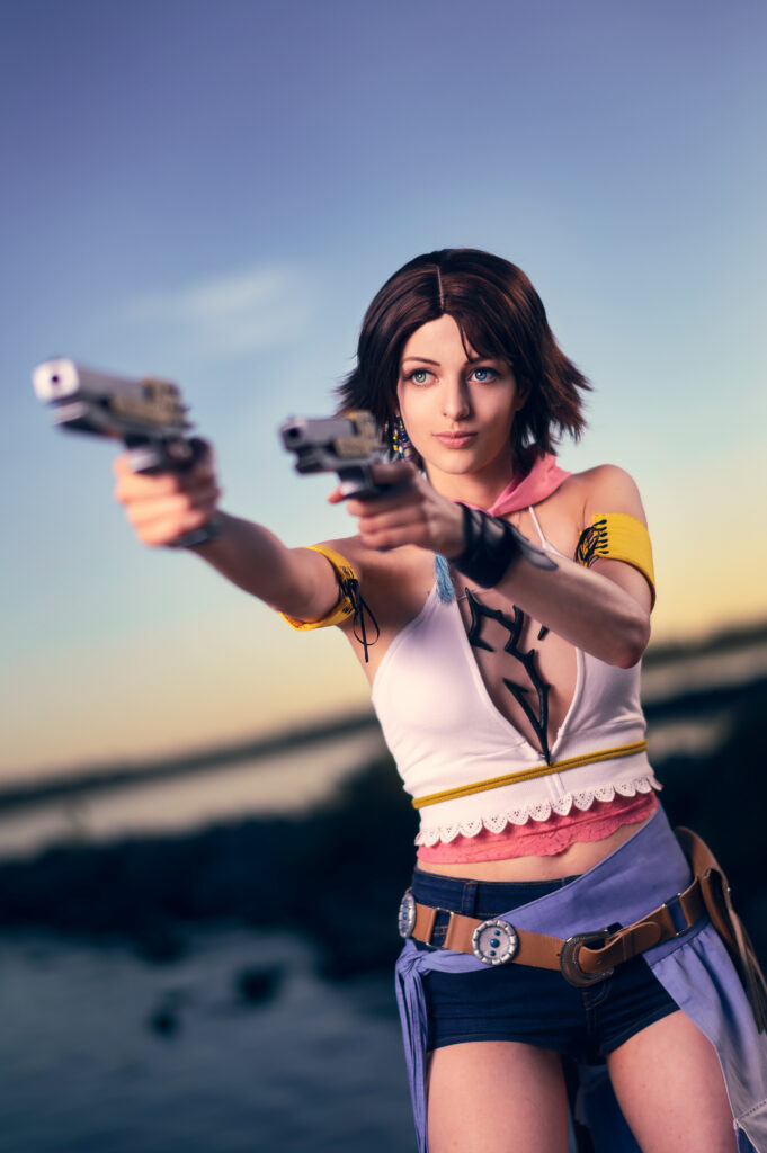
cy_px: 576
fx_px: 1857
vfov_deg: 34.5
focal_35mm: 58
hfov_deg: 23.3
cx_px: 384
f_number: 1.4
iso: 50
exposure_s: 1/200
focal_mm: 58
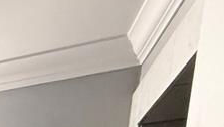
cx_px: -259
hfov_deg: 17.3
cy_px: 347
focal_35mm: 70
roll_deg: -2.6
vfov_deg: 11.9
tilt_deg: -5.4
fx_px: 416
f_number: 2.2
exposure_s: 1/60
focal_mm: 2.22
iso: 500
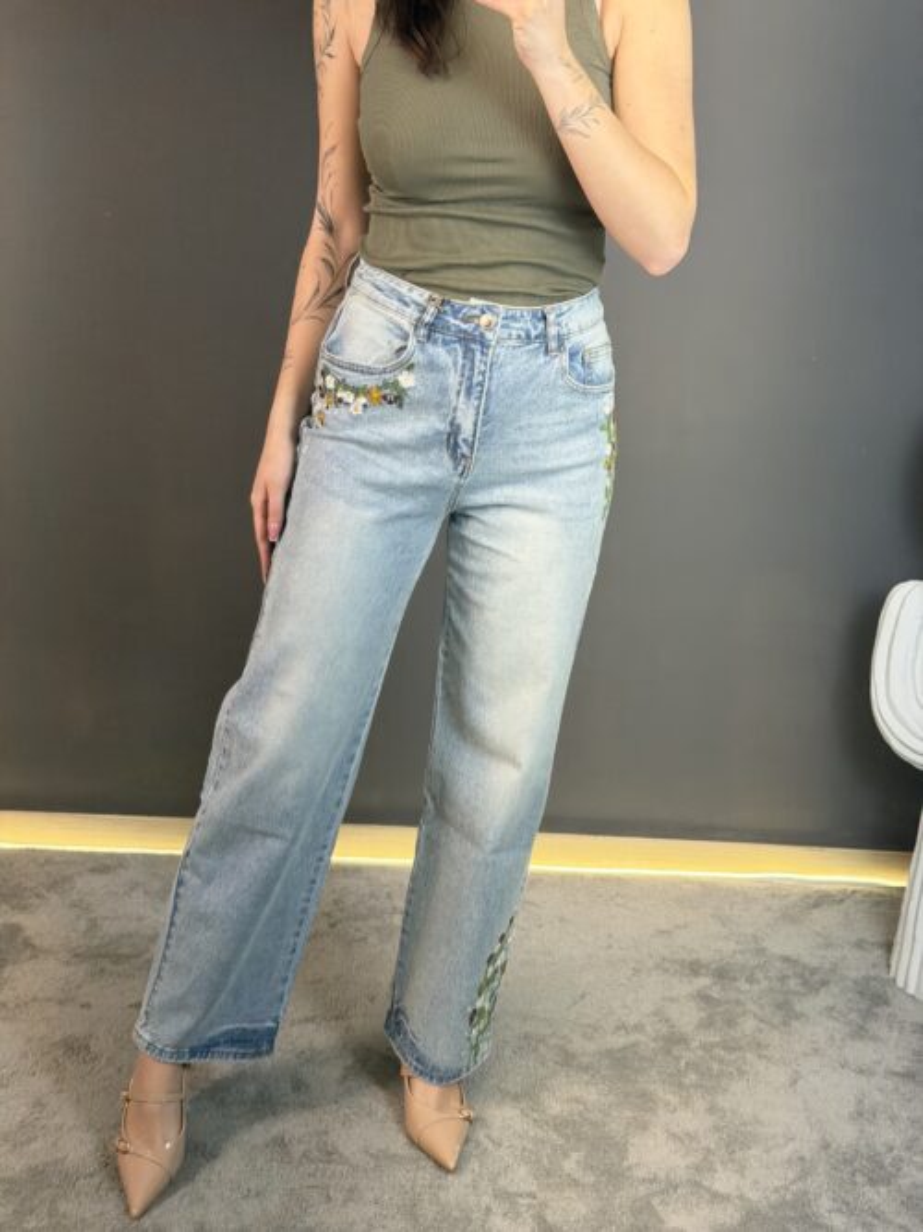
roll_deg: -1.4
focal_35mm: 48
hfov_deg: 30.3
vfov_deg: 39.7
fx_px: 1707
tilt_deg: -27.5
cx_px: 462
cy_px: 616
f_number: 1.78
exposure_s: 1/100
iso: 200
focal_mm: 6.76
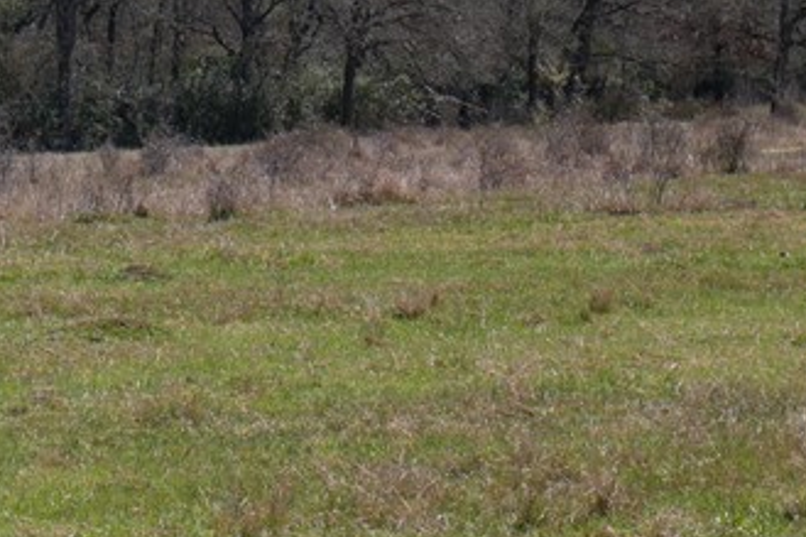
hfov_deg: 5.3
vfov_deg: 3.5
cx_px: -300
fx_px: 8682
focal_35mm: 388
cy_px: 329
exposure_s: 1/500
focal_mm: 60
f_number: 8
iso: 200
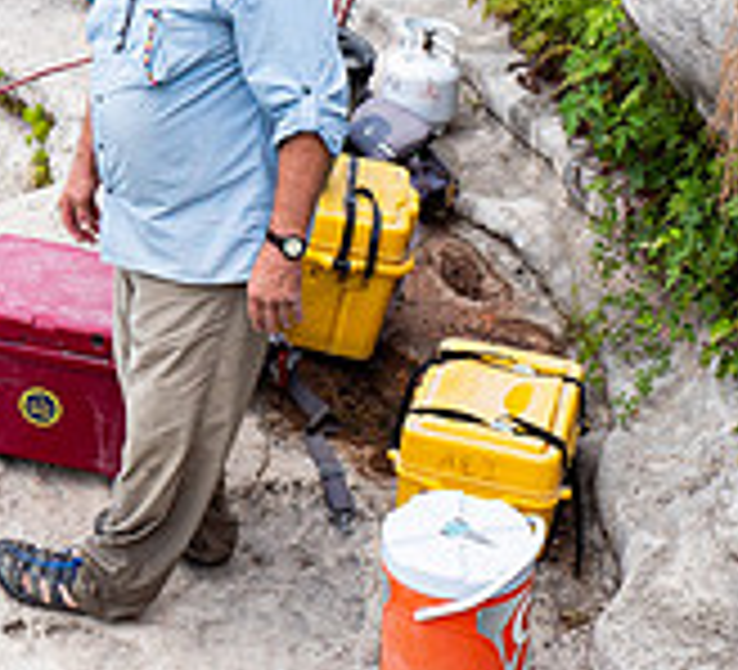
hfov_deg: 22.6
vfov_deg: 20.5
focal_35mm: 79
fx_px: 1820
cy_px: 77
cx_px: 133
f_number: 5.6
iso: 200
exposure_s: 1/500
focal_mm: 11
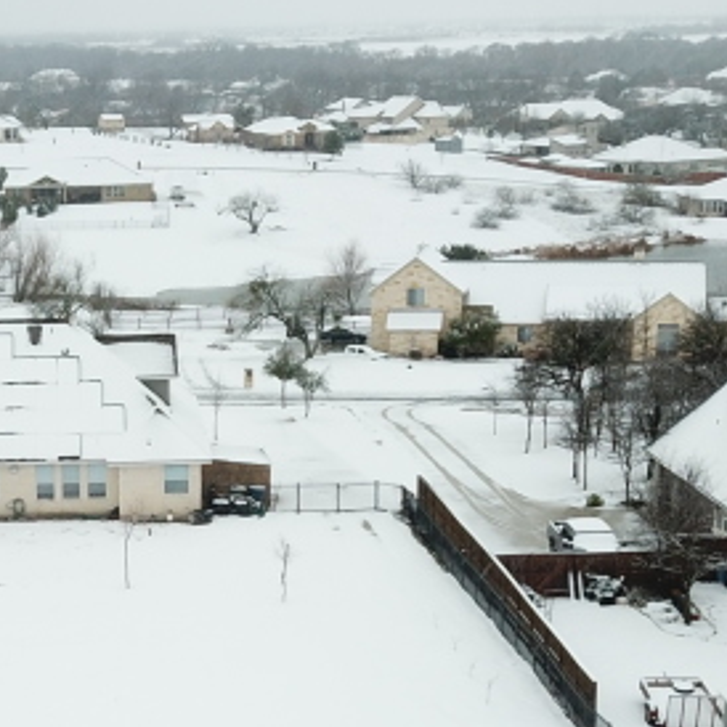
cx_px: 117
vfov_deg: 20.0
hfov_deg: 19.9
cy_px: 578
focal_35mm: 86
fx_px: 2043
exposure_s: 1/40
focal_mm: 4.73
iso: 100
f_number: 2.2
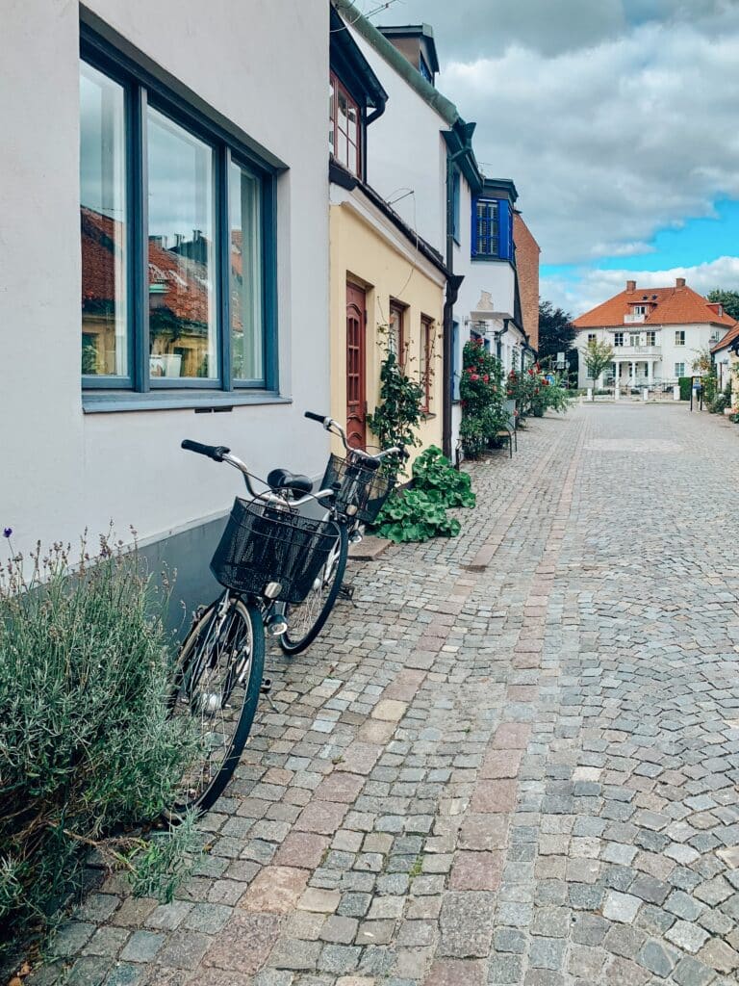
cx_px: 370
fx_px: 740
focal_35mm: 26
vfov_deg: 67.3
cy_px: 493
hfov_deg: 53.1
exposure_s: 1/900
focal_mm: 4.25
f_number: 1.8
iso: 25
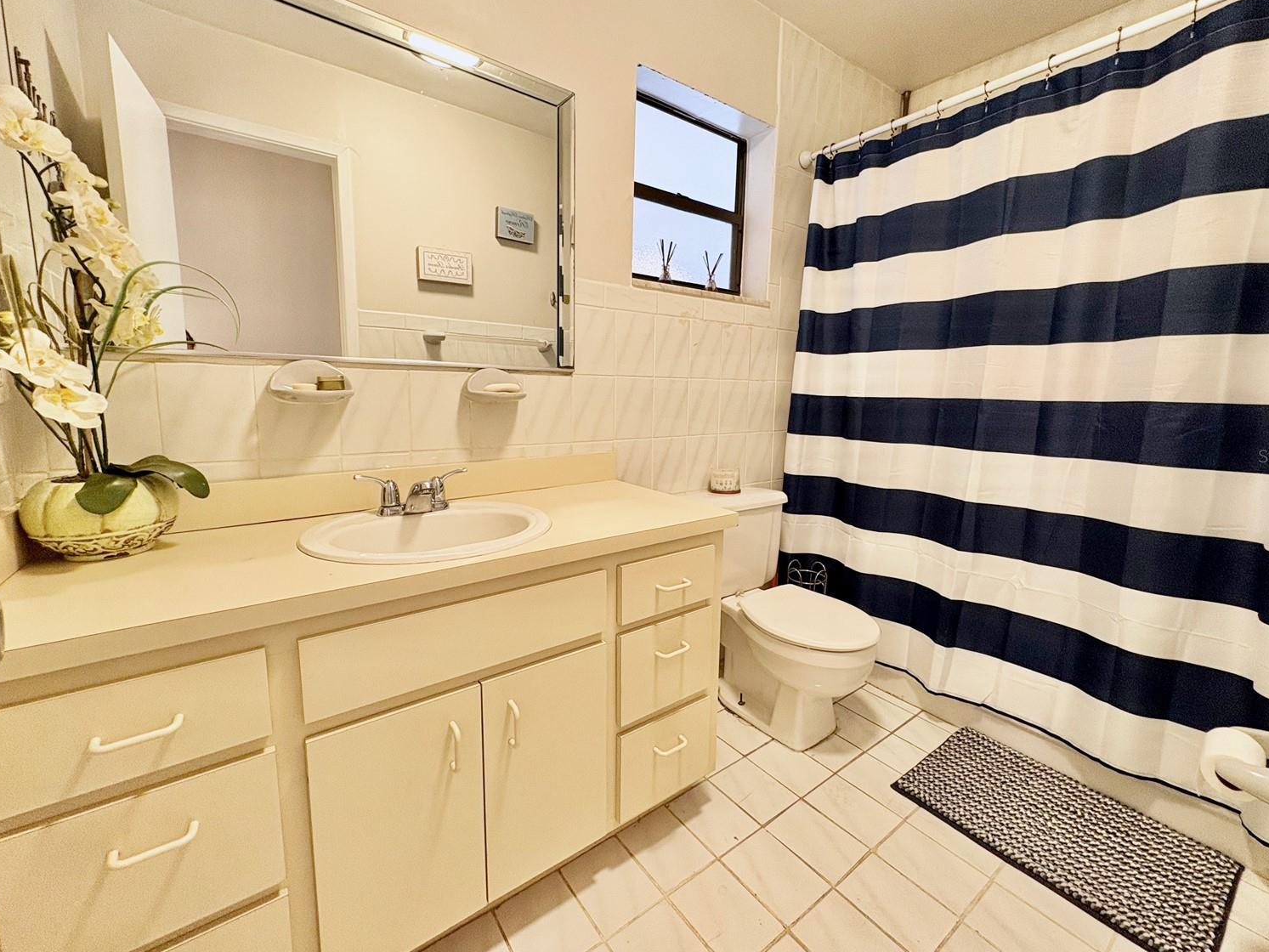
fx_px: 550
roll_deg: -1.3
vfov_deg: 81.7
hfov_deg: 98.1
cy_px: 456
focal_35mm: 15
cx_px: 659
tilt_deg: -7.2
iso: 200
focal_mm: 2.22
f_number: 2.2
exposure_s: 1/60
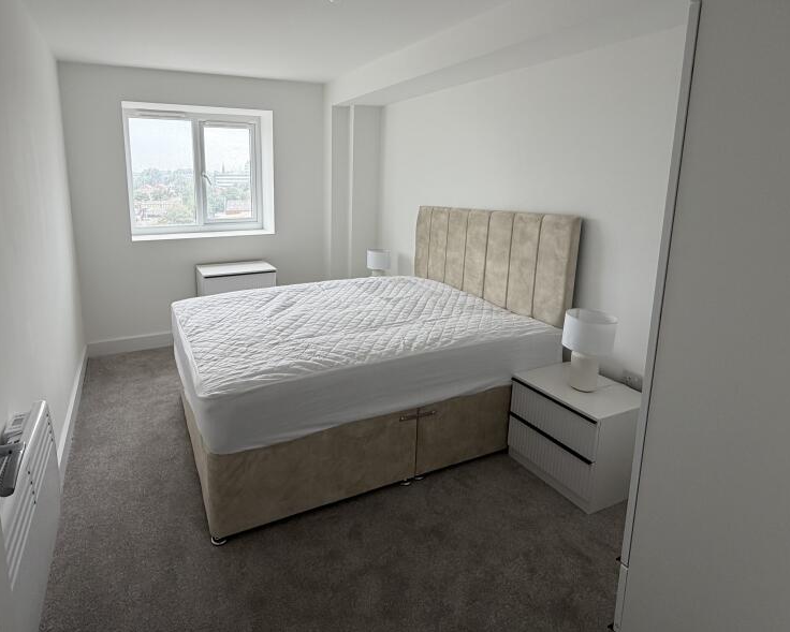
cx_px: 322
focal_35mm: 19
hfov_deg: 82.4
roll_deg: +0.1
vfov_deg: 70.2
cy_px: 256
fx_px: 444
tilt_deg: -9.5
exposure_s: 1/121
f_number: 2.2
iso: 100
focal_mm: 2.22
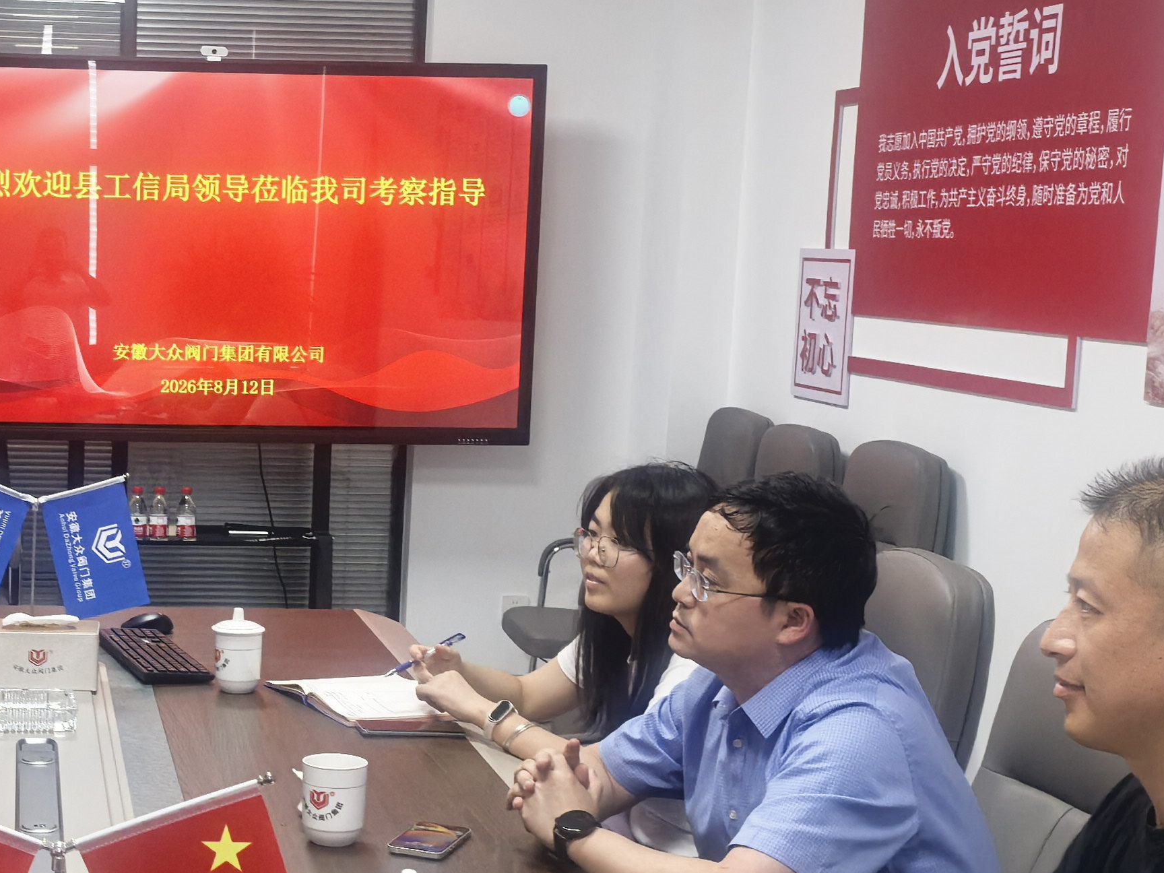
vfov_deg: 22.9
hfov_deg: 29.3
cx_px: 169
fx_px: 2152
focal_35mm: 64
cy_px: 549
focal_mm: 6.98
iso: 320
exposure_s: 1/50
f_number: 4
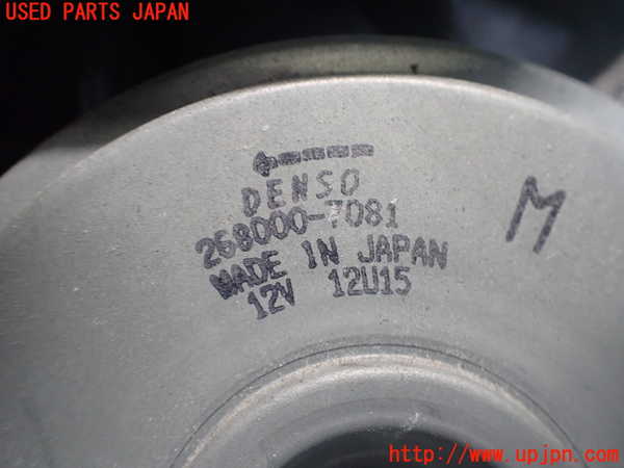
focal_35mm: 30
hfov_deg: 60.0
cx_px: 312
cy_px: 234
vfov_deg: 46.8
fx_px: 541
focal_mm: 5.4
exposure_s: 1/60
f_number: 2.3
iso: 800
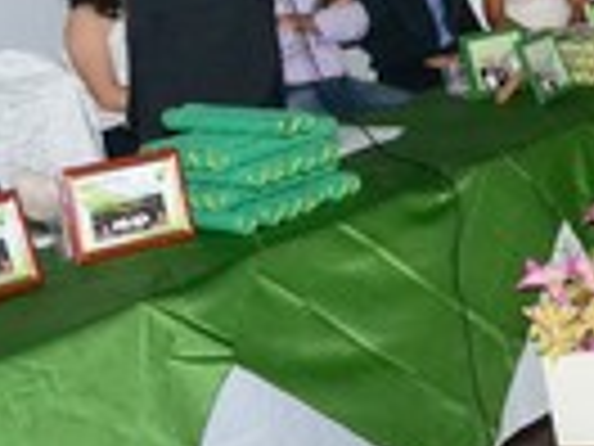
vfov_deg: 14.7
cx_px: 1004
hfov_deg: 17.1
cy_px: -50
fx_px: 1682
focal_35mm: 98
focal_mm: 20
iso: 3200
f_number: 7.1
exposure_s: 1/80
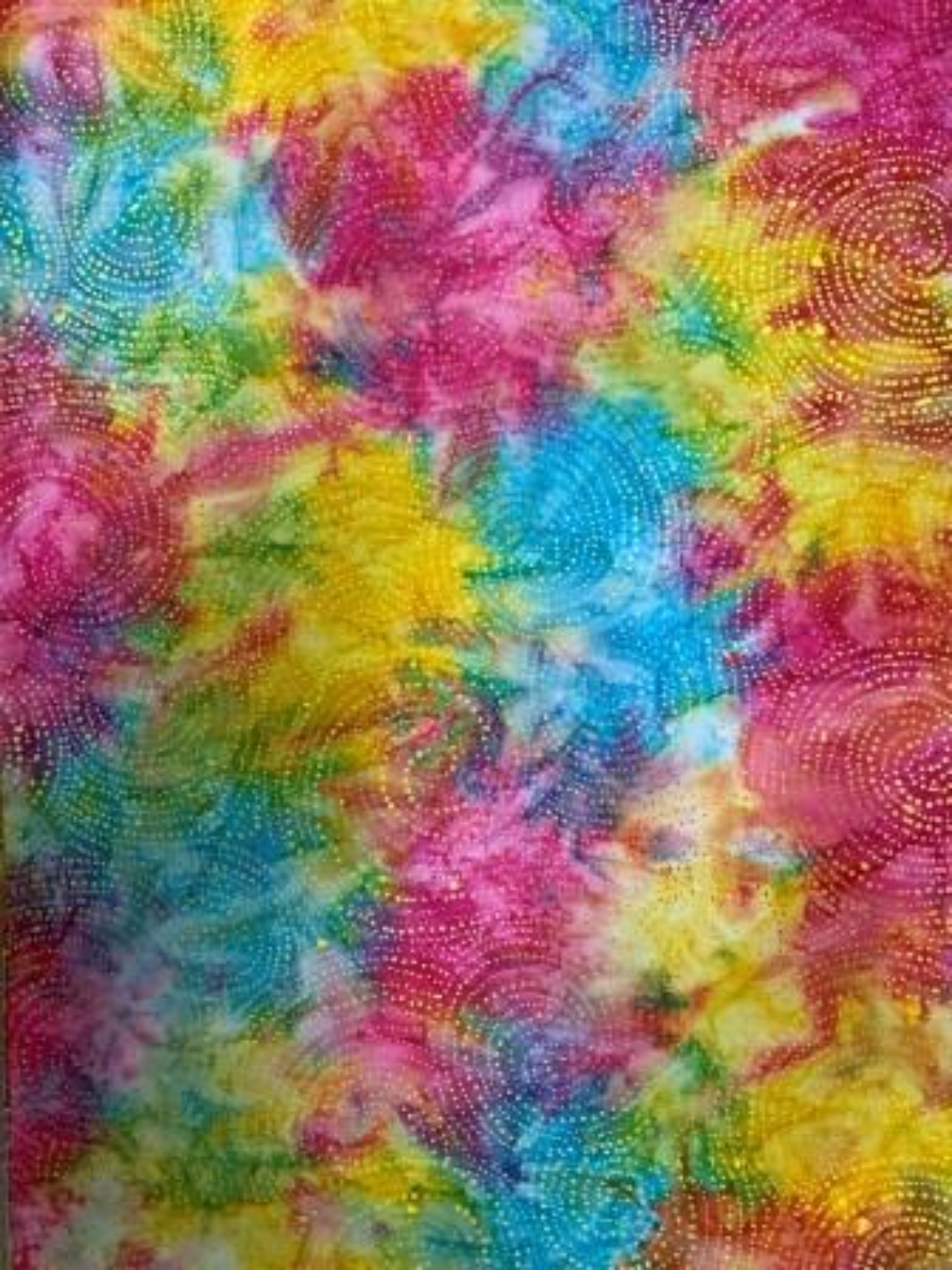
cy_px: 635
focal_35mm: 26
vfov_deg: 67.3
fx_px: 953
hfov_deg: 53.1
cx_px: 476
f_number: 1.8
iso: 200
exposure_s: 1/50
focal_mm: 4.25
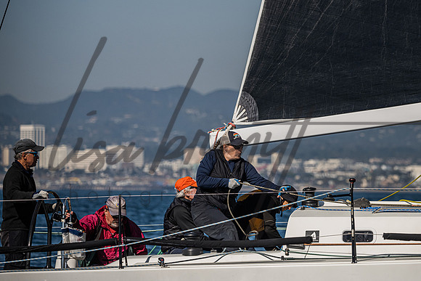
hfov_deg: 8.1
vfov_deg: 5.4
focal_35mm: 253
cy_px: 96
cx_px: 279
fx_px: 2957
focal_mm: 190
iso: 400
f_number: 5
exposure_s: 1/8000
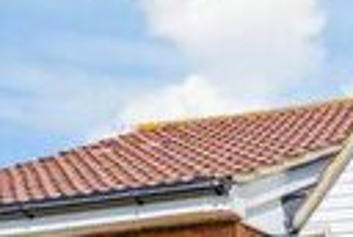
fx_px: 1288
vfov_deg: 9.5
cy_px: 536
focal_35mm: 131
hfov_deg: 13.9
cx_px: 634
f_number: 8
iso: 100
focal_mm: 24
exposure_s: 1/400
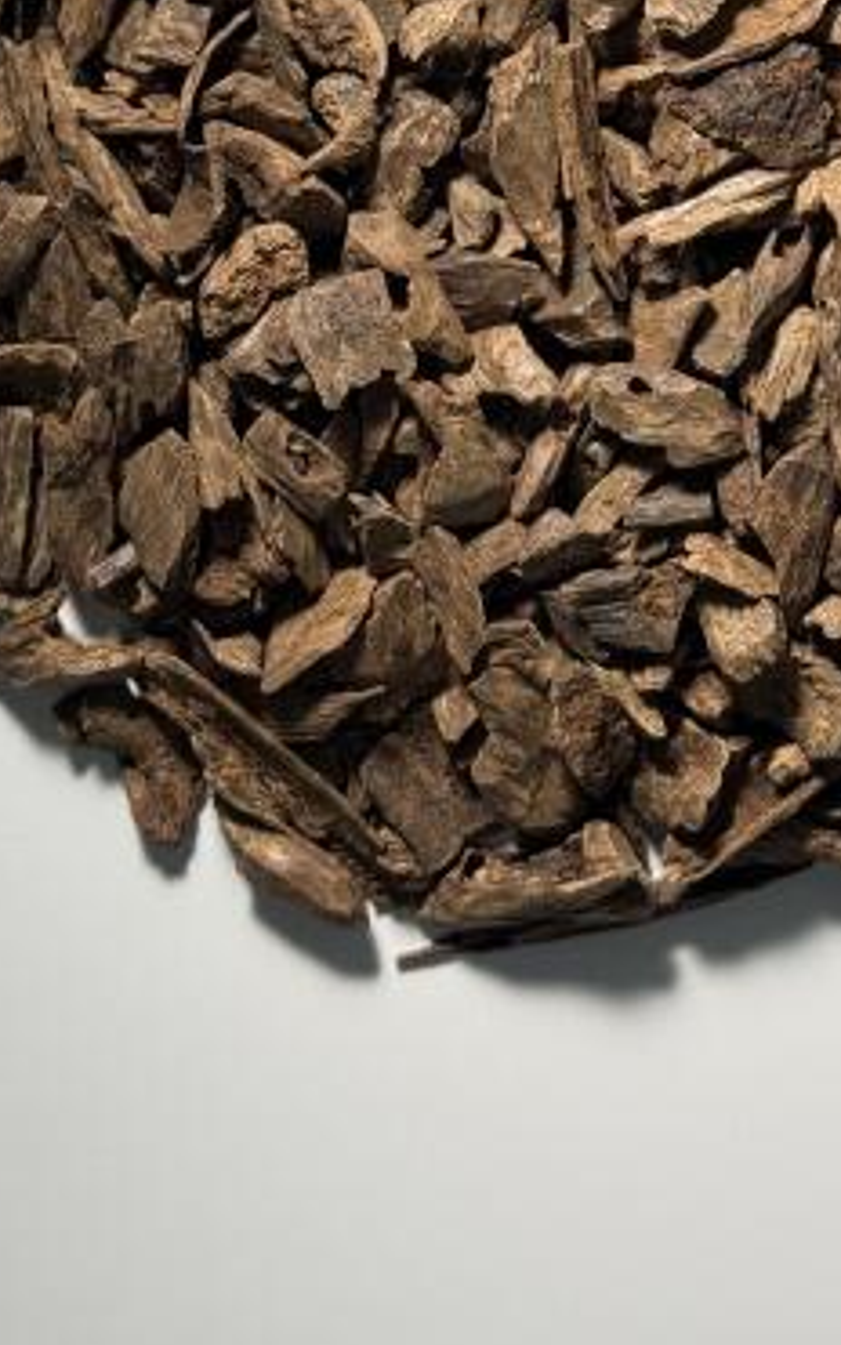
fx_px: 3519
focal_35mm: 96
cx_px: 720
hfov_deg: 13.5
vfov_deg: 21.1
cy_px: 120
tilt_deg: -88.1
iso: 64
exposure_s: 1/1575
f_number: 1.78
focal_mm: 6.76
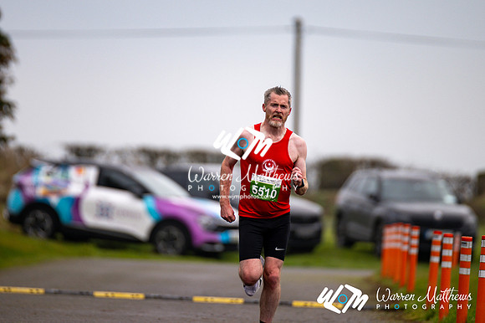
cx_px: 242
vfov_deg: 3.1
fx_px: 6059
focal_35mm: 450
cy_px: 162
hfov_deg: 4.6
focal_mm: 300
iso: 220
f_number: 2.8
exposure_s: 1/1600
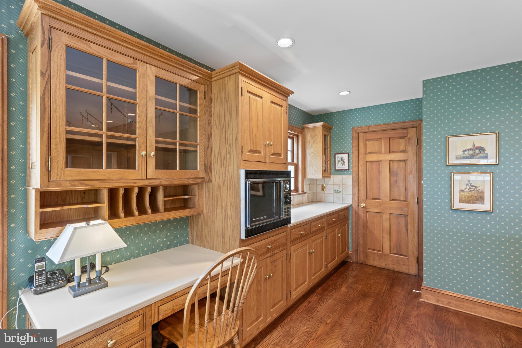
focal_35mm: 16
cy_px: 174
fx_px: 232
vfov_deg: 73.7
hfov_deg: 96.7
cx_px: 261
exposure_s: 1/1.25
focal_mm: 16
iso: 400
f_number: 8
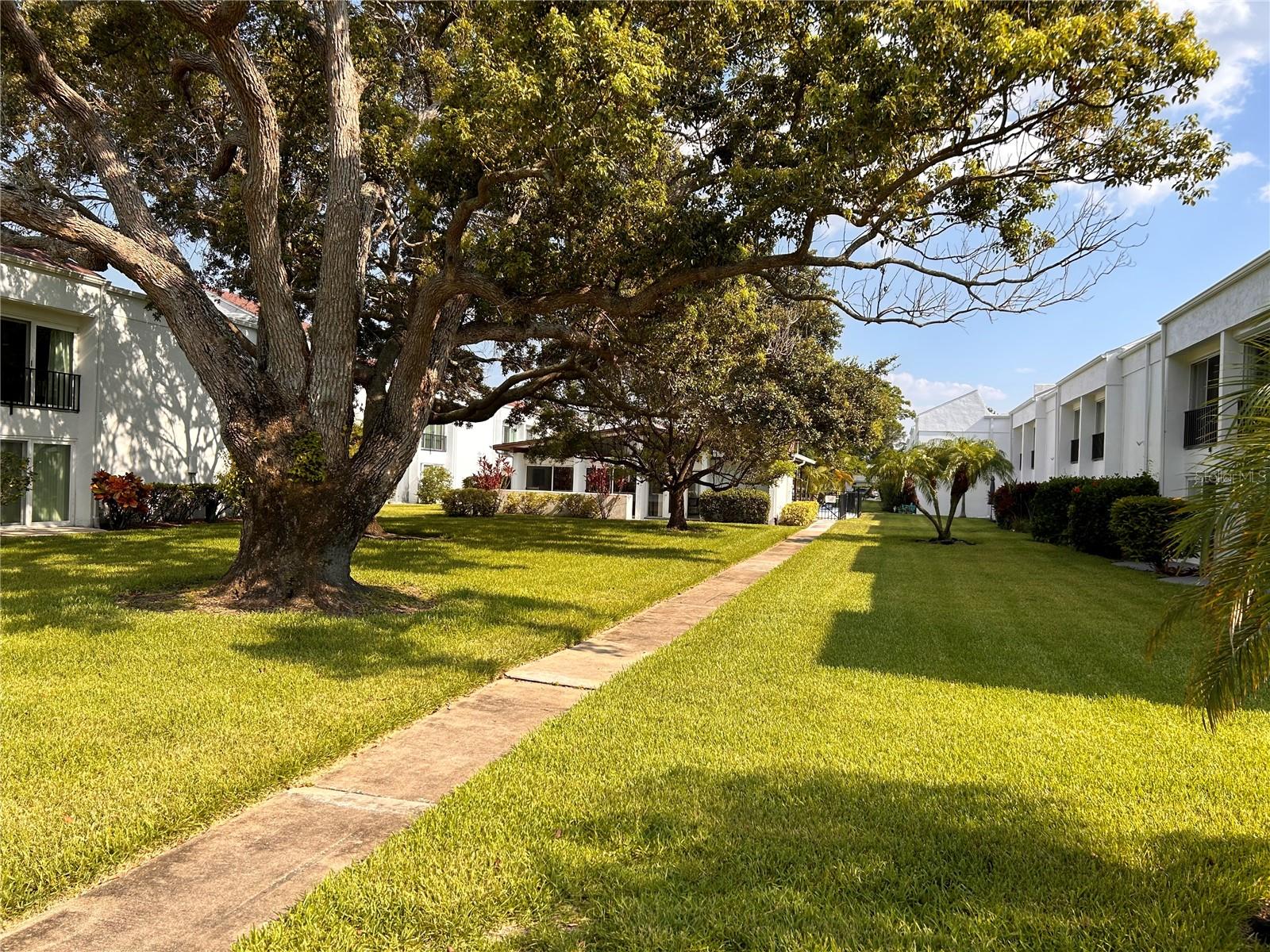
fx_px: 954
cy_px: 476
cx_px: 635
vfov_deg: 53.1
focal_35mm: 26
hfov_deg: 67.3
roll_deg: -1.3
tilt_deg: +0.4
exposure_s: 1/2299
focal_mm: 5.7
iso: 50
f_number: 1.5
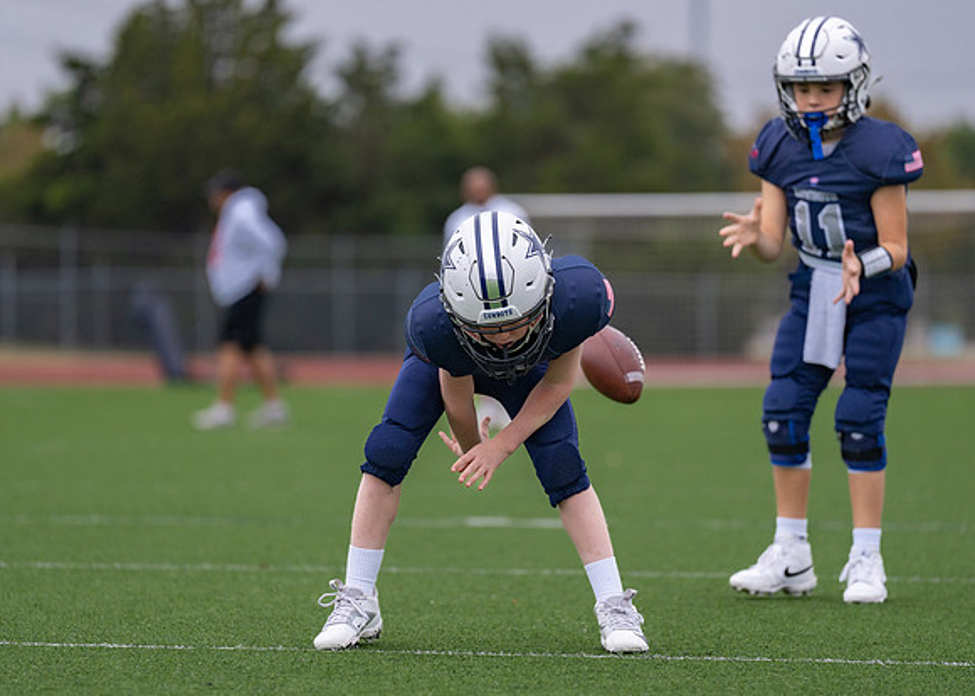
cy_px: 372
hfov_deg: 8.4
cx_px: 489
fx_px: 6661
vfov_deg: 6.0
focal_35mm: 241
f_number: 2.8
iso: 640
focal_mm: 200
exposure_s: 1/1000
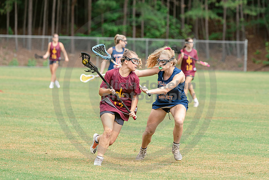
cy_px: 81
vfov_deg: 5.0
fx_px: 2054
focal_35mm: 275
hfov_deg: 7.5
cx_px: 187
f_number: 4
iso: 250
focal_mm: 180
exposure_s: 1/1000
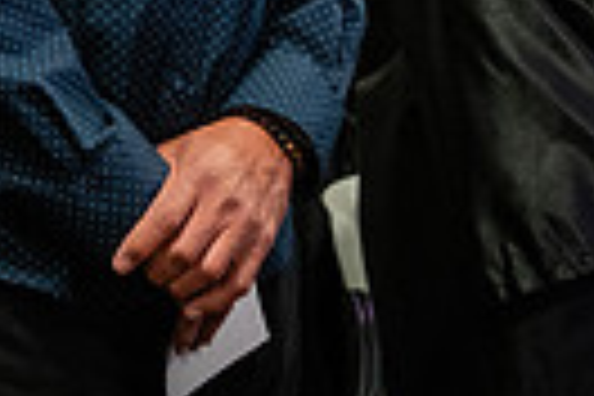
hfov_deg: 17.1
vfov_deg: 11.0
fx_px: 1831
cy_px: -446
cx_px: -229
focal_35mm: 111
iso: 3200
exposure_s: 1/160
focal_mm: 24
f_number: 2.8
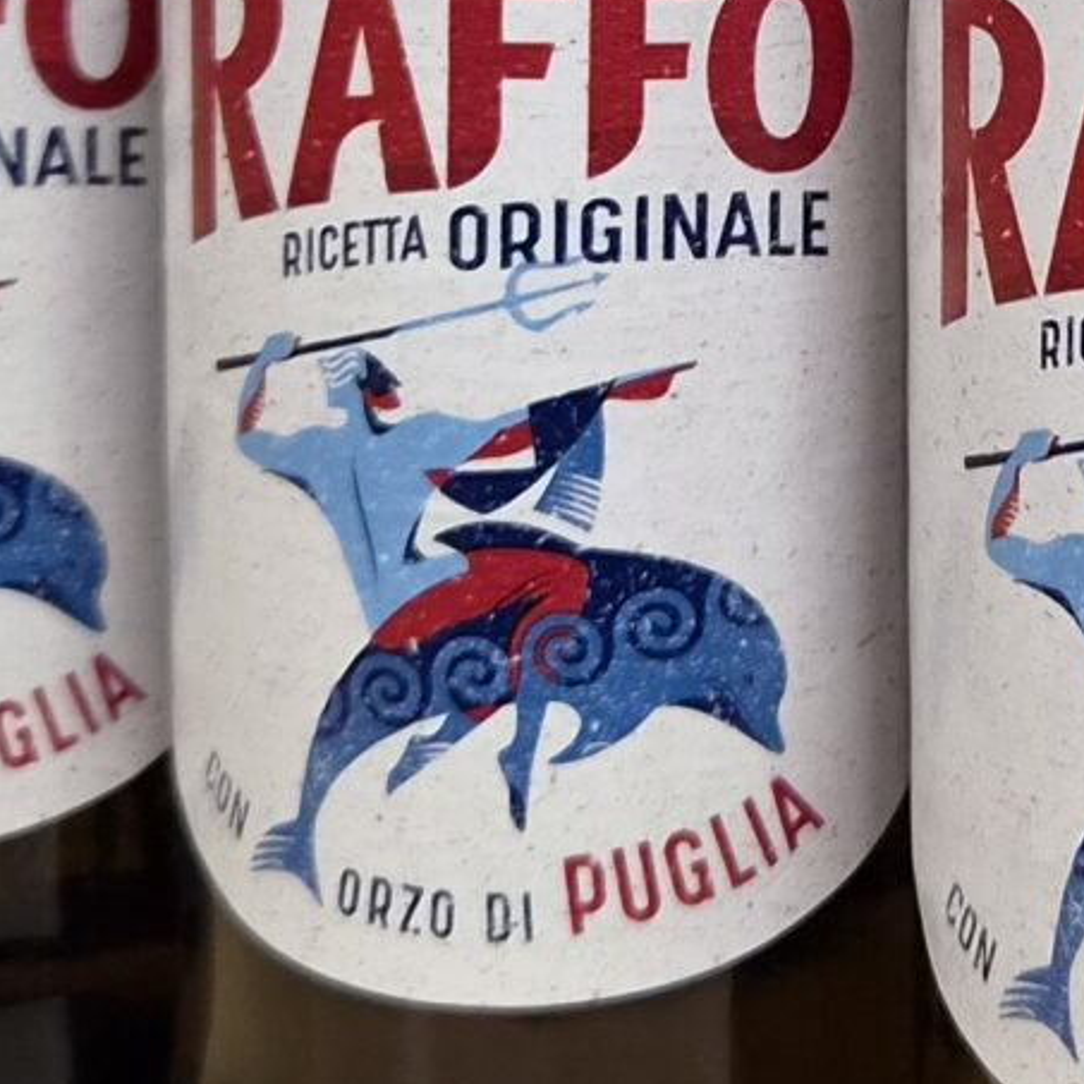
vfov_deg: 14.7
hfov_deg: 14.7
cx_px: 1297
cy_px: -225
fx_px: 4074
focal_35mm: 115
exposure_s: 1/100
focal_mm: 5.4
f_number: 1.8
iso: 500
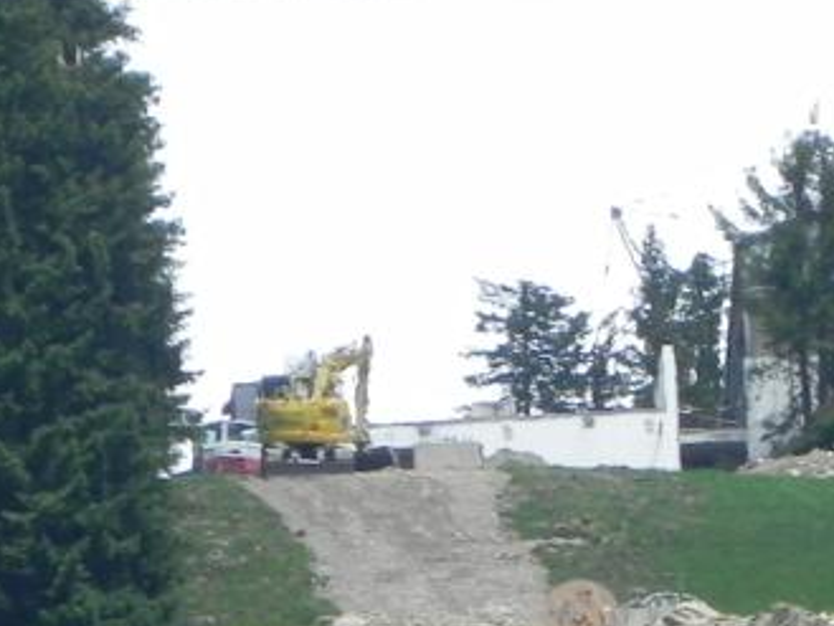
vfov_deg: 0.7
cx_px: 634
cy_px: 489
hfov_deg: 0.9
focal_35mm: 2110
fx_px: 50855
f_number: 6.3
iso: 160
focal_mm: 120
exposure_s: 1/470
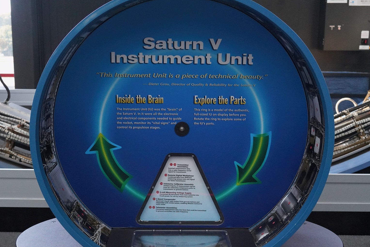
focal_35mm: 46
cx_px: 184
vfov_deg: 29.2
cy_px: 132
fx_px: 473
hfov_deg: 42.7
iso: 8000
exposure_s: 1/100
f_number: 7.1
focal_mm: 35
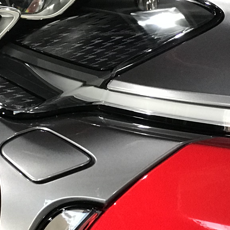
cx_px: -113
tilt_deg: -9.3
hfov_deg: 9.7
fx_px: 1316
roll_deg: +2.7
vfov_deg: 10.0
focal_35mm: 175
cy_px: 112
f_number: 2.8
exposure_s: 1/60
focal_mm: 6.6
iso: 200
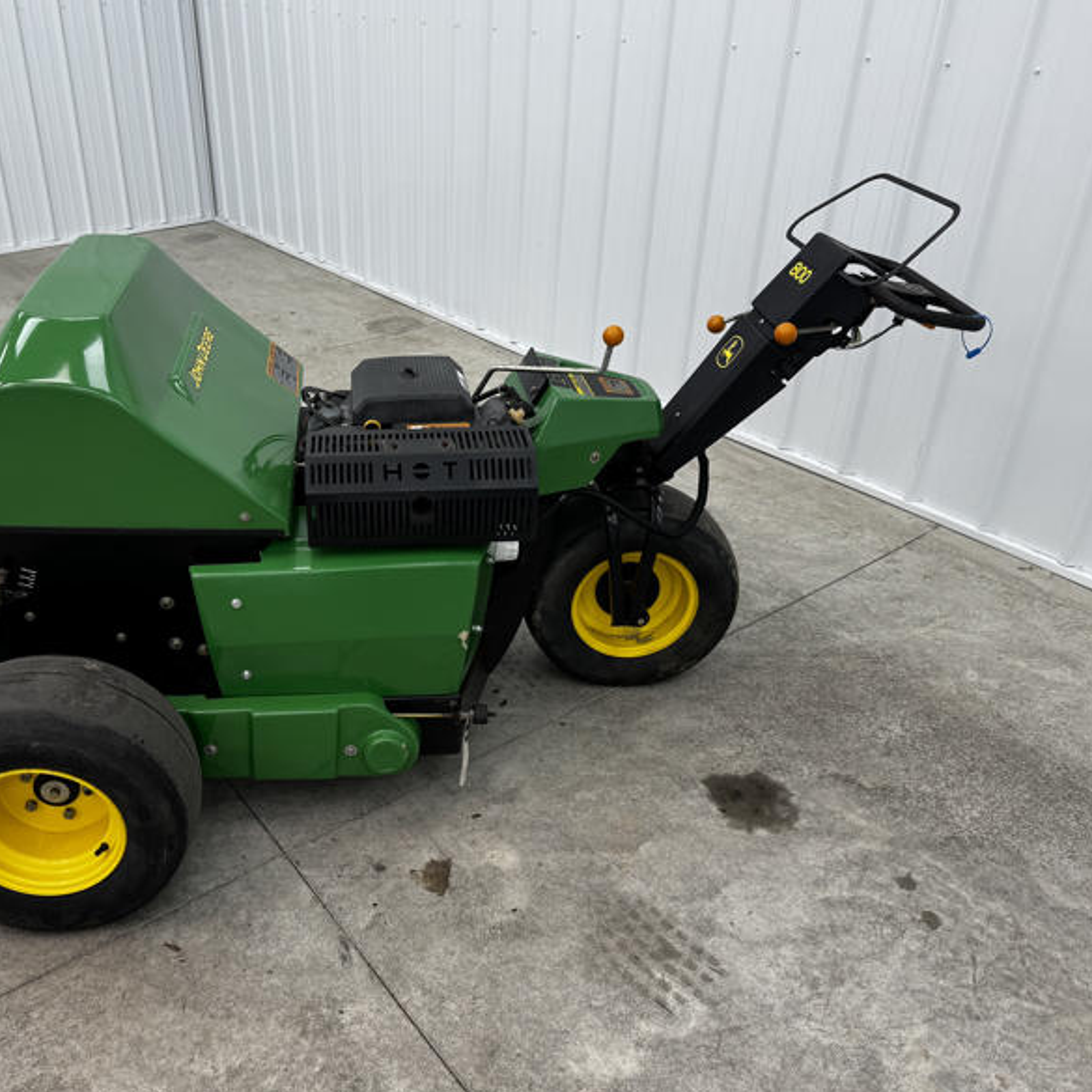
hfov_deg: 54.9
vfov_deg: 55.6
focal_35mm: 29
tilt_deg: -30.9
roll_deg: +0.9
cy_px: 543
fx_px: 1035
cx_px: 398
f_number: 1.78
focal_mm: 6.76
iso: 80
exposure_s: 1/120
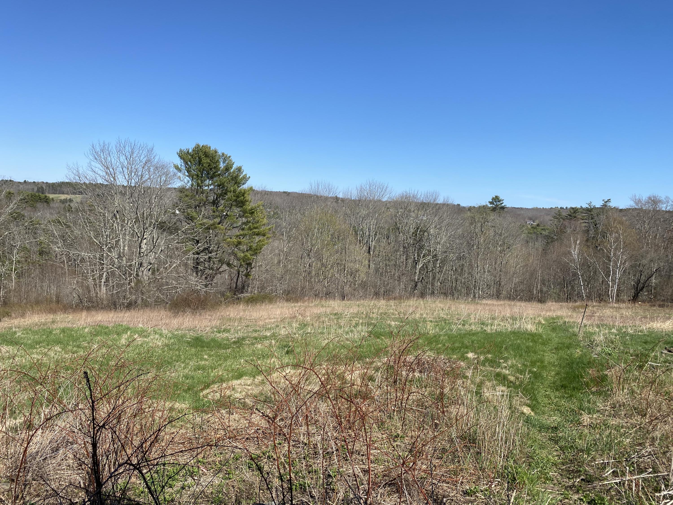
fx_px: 505
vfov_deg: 53.1
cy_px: 252
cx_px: 336
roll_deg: -3.7
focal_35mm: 26
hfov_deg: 67.3
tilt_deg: -4.1
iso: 32
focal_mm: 4.25
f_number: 1.8
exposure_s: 1/2967
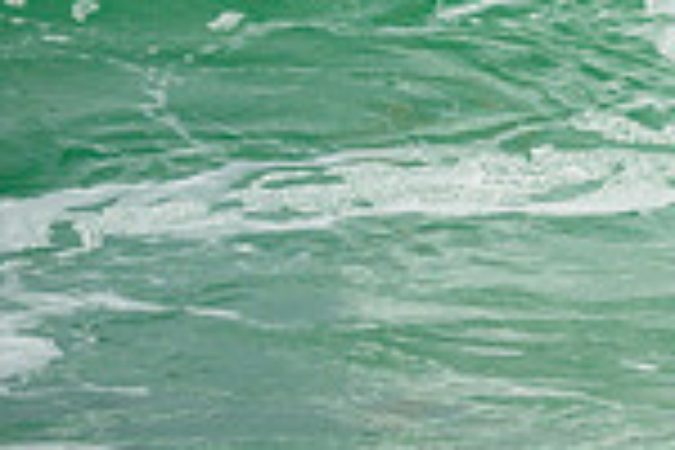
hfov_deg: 0.7
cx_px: 1044
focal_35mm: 3091
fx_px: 57952
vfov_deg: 0.4
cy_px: -142
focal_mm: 800
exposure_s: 1/2000
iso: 220
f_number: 6.3
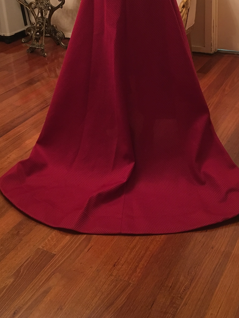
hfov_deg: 29.6
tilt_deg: -22.1
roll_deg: +2.8
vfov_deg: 37.7
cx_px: 135
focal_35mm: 49
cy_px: 71
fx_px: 451
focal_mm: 4.15
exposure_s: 1/33
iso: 200
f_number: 2.2
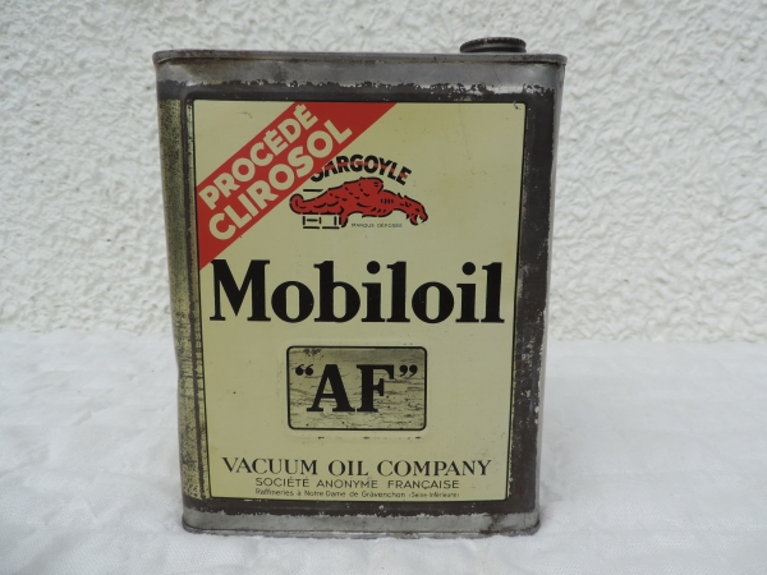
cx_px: 384
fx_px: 532
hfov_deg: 71.6
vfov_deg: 56.8
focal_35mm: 24
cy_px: 288
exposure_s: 1/1250
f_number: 3
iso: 80
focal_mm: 4.3
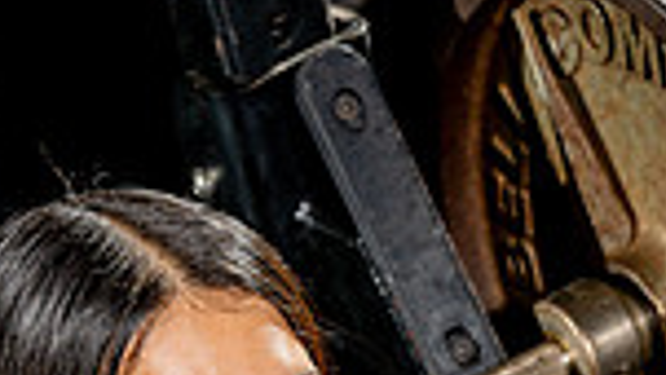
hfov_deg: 14.6
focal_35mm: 147
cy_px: 971
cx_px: 278
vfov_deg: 7.6
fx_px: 2596
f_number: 6.3
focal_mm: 47
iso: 200
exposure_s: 1/250
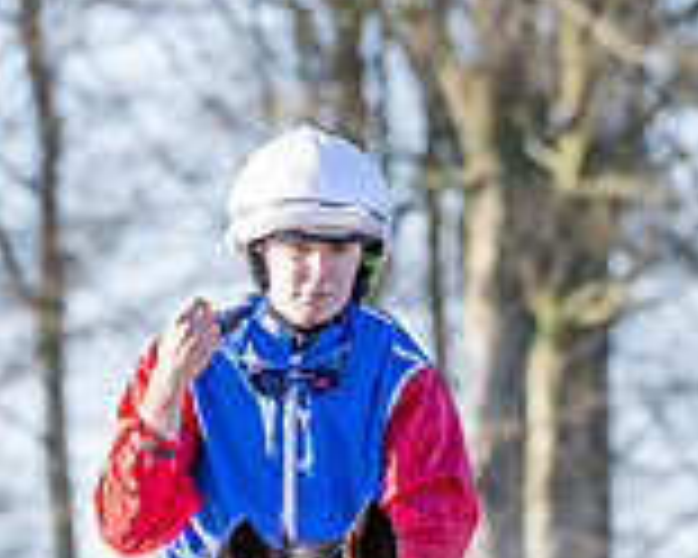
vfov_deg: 2.0
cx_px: 360
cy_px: 735
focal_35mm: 775
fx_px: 16010
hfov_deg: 2.5
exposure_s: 1/1250
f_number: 4.5
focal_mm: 150
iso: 400
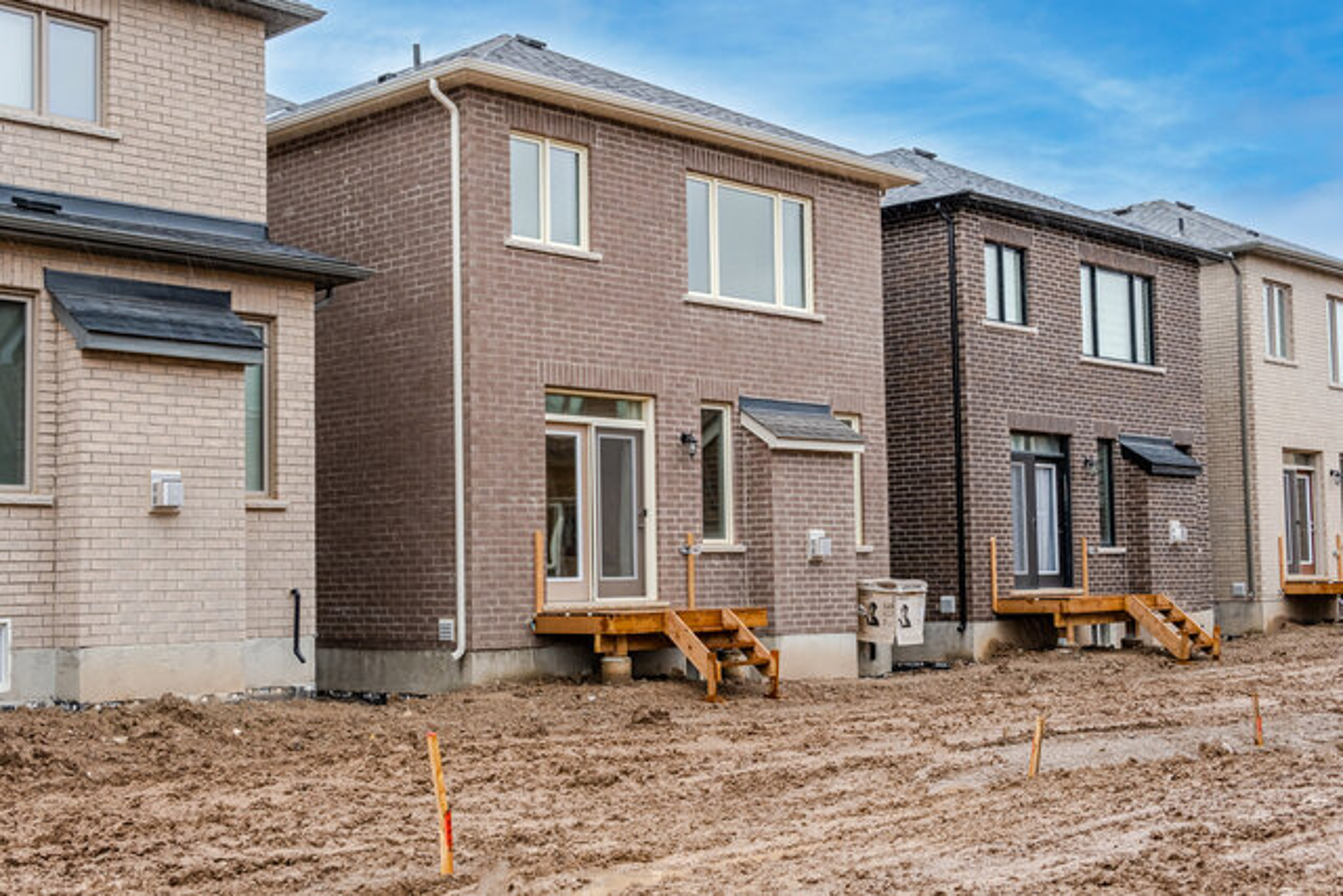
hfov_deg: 43.6
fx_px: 1679
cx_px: 672
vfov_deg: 29.9
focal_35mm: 45
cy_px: 448
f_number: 9
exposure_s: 1/125
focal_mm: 30
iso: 500
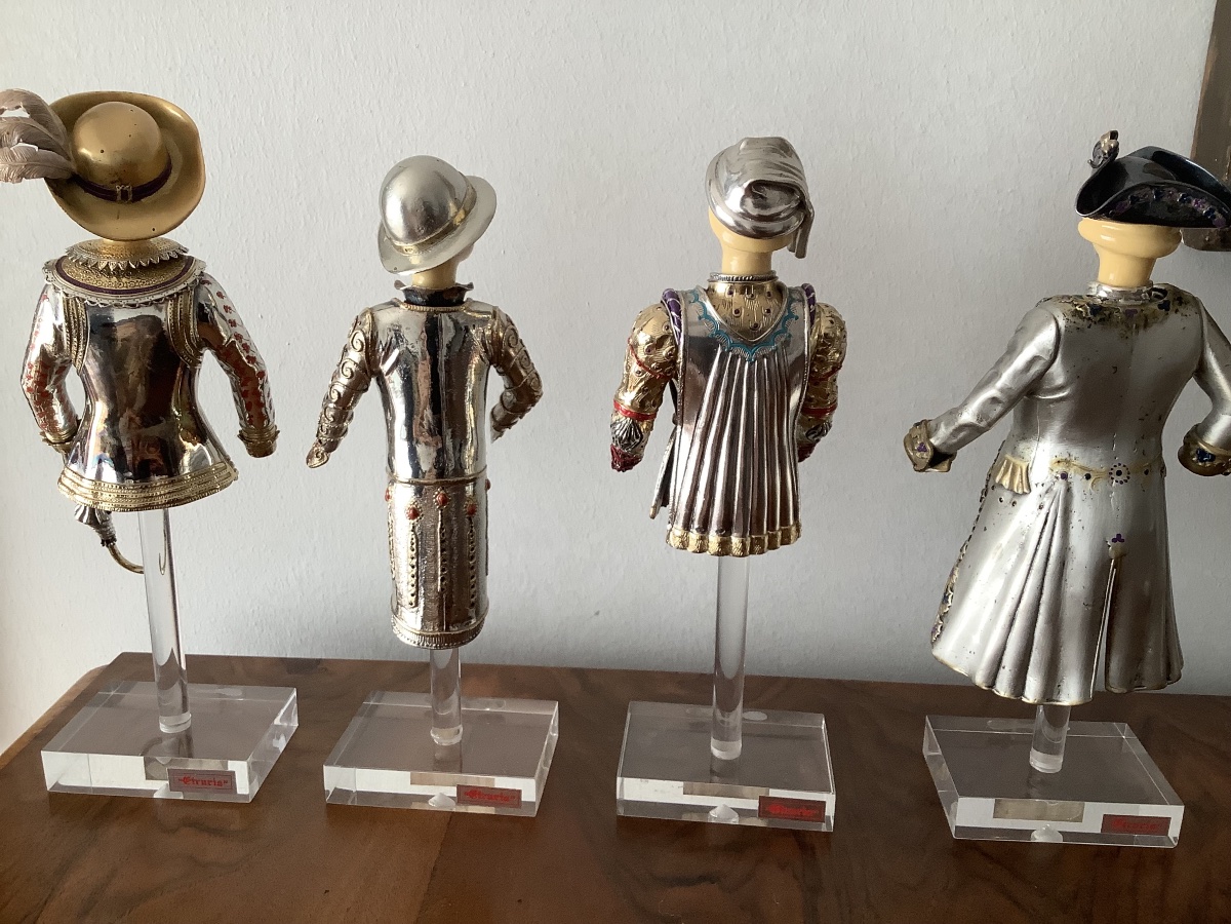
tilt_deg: -18.4
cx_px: 616
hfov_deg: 58.4
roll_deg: -0.9
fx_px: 1102
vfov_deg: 45.4
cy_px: 462
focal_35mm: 31
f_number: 2.4
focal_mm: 3.3
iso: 80
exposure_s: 1/100
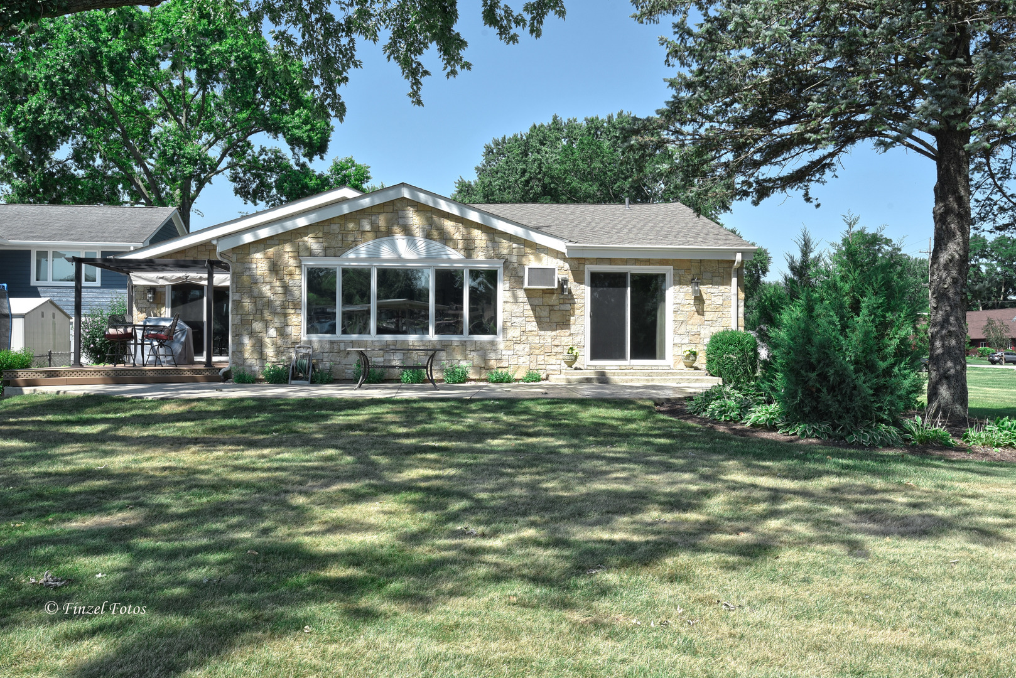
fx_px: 819
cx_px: 508
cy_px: 339
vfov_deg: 45.0
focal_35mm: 29
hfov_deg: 63.6
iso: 200
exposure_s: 1/200
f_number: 11
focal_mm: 29
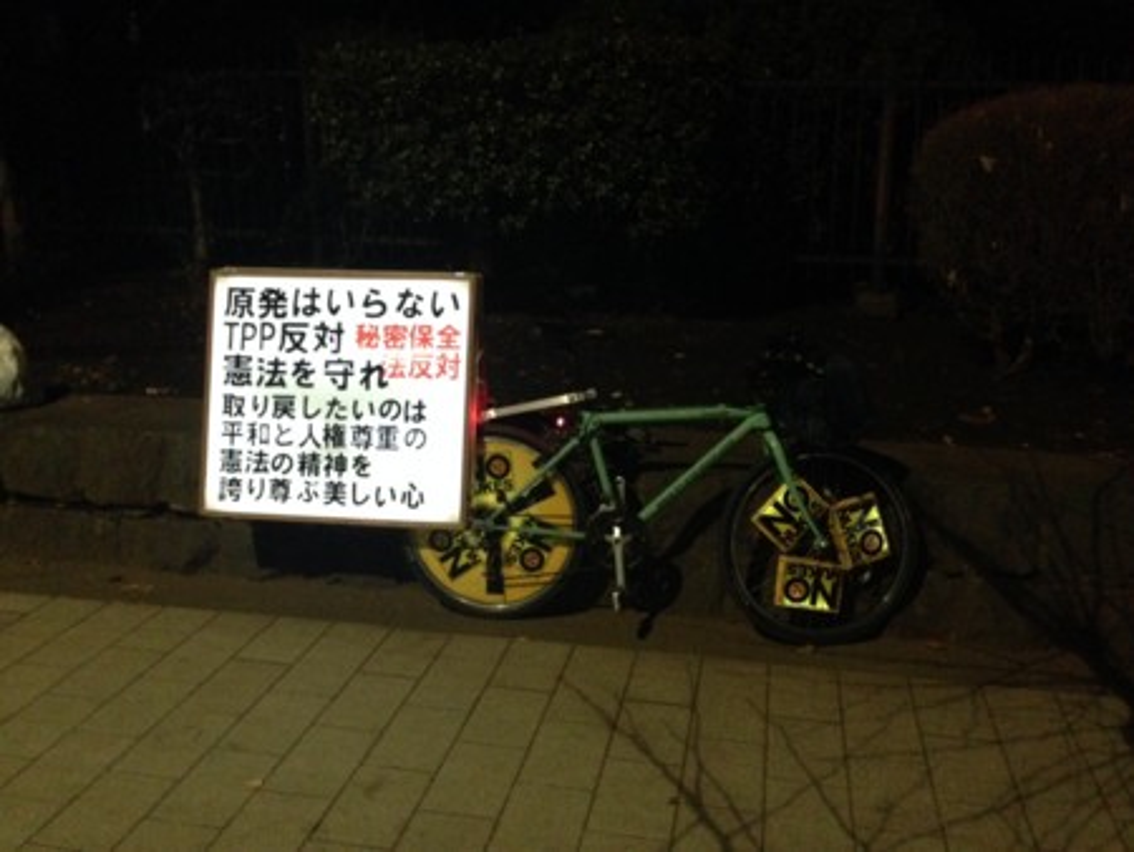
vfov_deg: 43.0
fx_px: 1082
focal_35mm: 33
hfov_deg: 55.3
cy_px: 426
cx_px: 567
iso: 800
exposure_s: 1/15
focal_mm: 4.12
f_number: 2.4
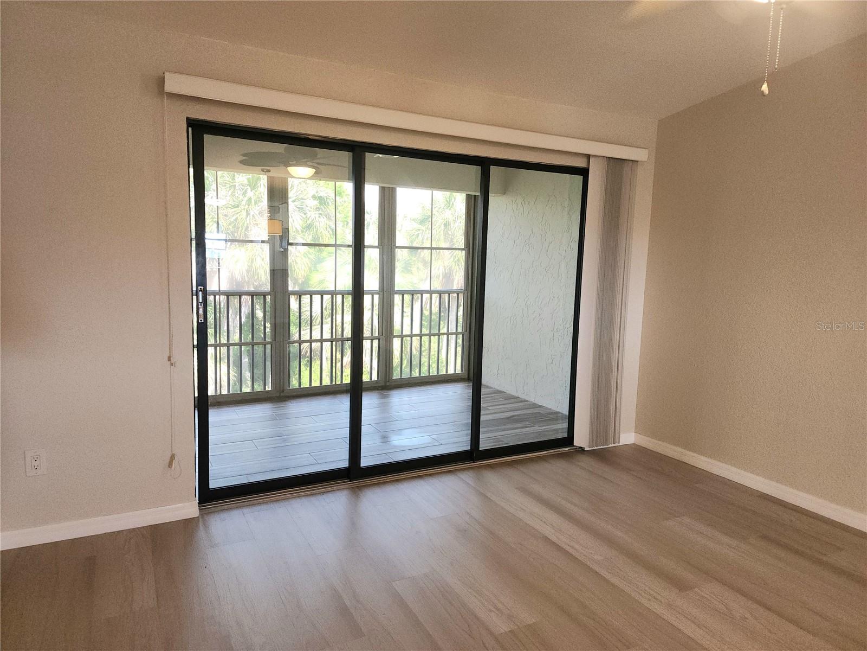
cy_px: 326
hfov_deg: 73.9
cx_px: 434
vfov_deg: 58.9
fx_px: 576
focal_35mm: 23
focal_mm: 6.4
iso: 250
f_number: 1.8
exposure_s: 1/120
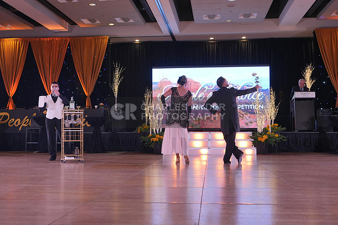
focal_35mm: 42
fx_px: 394
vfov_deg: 31.9
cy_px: 112
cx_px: 169
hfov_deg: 46.4
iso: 1600
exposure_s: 1/400
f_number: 4
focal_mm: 28
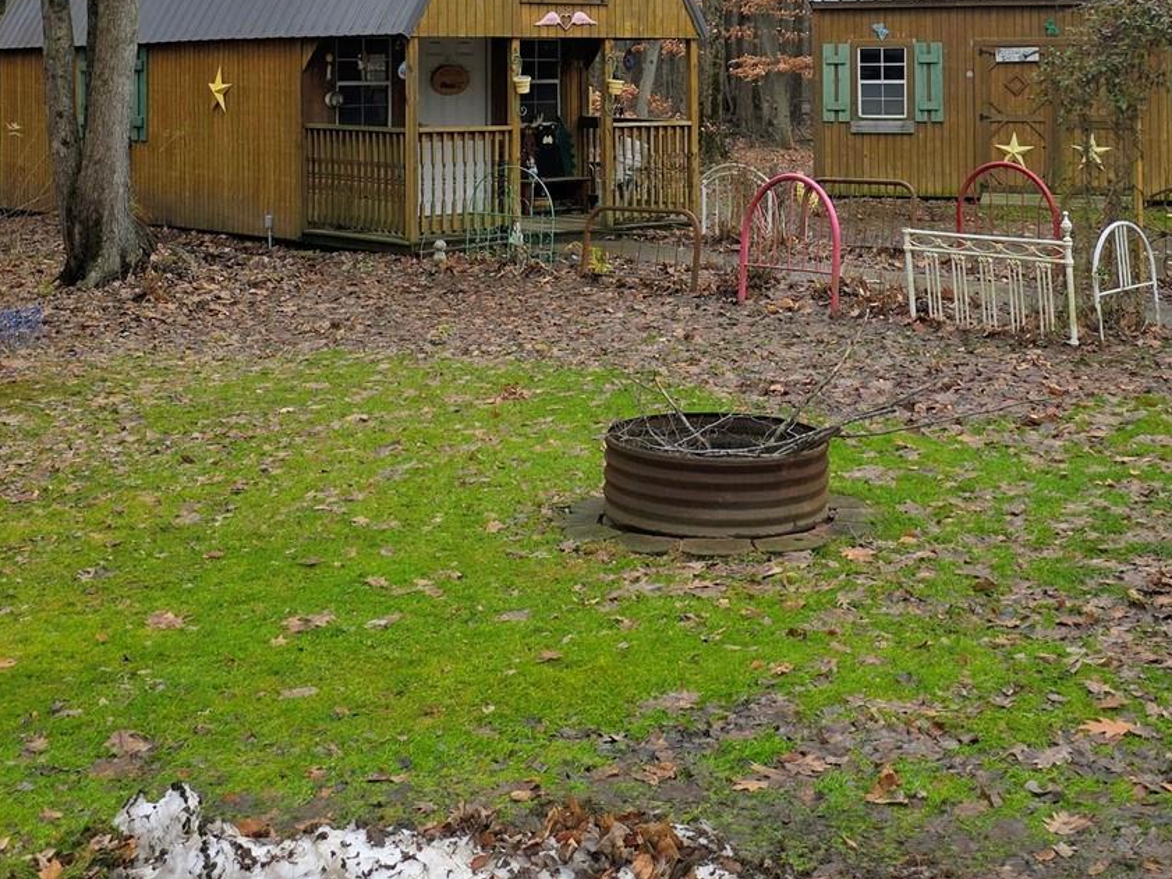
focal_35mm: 56
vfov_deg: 24.9
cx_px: 686
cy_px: 6
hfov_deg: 34.3
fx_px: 1896
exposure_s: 1/180
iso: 50
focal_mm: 6.3
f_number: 1.7
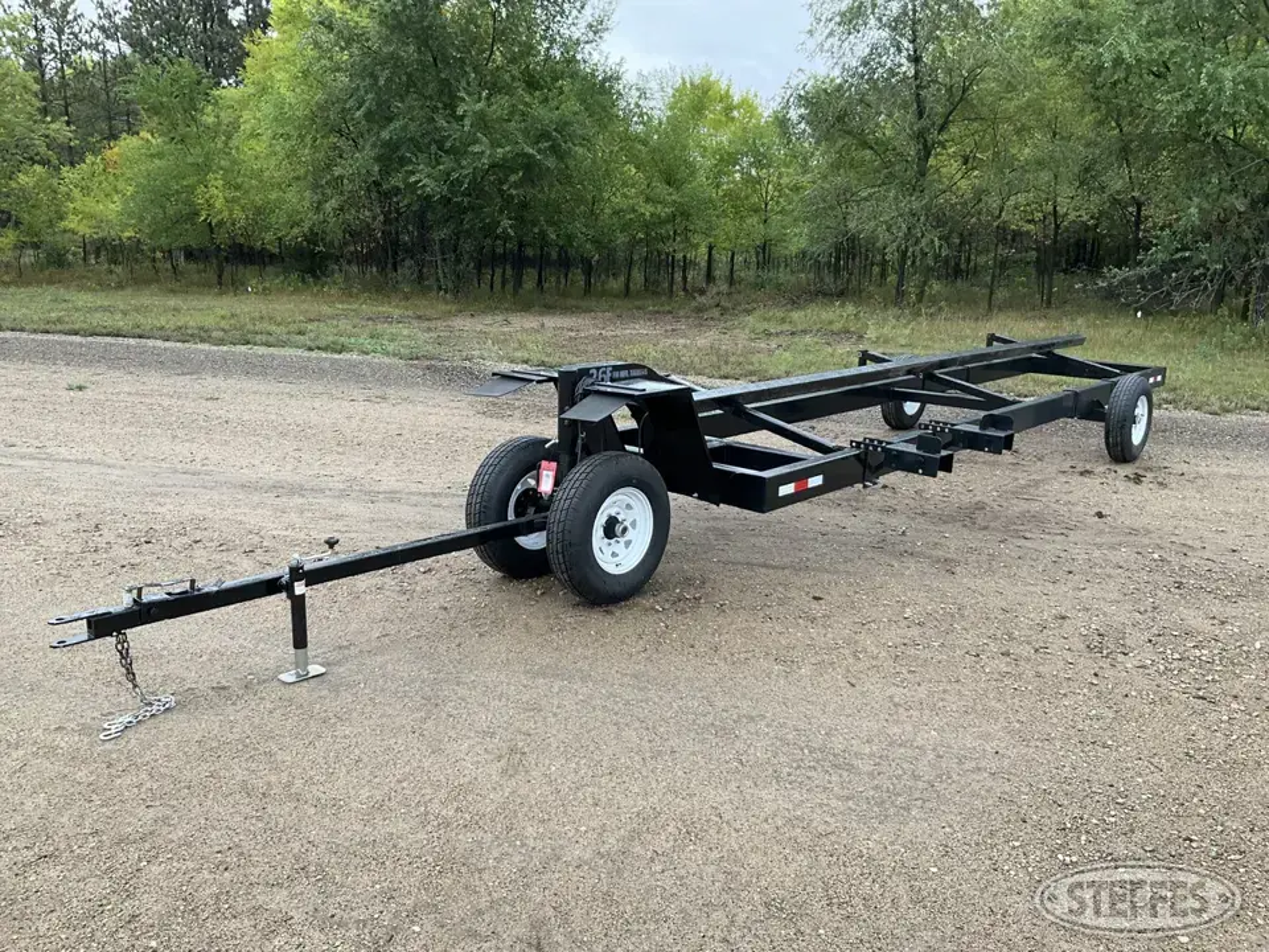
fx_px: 1063
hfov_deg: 61.7
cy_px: 476
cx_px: 634
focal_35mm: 29
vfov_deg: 48.2
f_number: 1.8
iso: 32
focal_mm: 3
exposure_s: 1/122
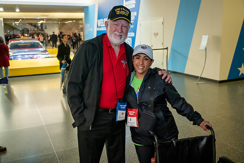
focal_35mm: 36
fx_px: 244
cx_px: 122
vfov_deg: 36.8
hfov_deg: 53.2
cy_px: 82
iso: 10000
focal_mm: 36
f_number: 5
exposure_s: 1/80
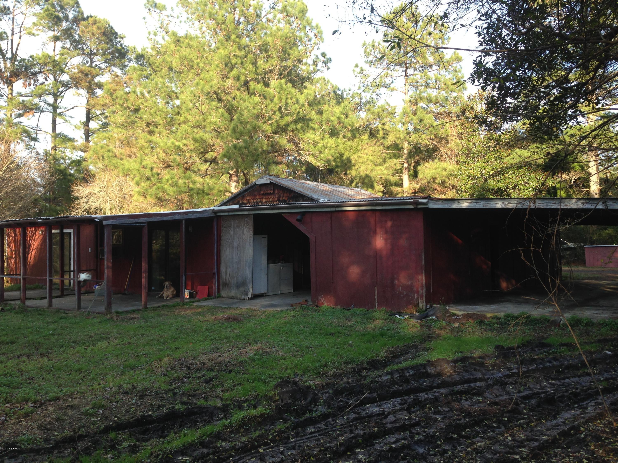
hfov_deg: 55.4
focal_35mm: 33
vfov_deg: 42.9
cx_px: 309
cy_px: 232
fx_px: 589
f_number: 2.4
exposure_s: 1/236
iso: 50
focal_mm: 4.12
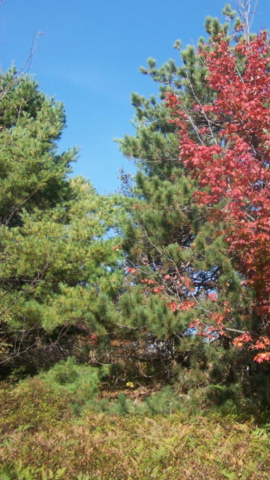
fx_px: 674
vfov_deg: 39.1
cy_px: 215
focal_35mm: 53
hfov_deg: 22.3
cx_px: 227
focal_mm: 6.3
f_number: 2.8
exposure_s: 1/640
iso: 80
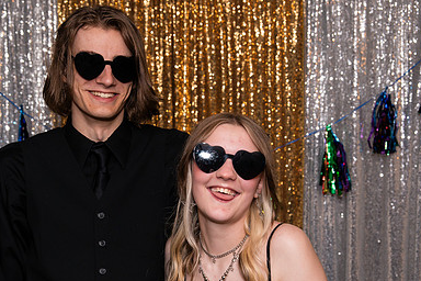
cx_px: 179
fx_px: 819
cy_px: 190
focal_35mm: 70
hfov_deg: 28.8
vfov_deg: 19.4
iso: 400
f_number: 4
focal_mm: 45
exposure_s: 1/250
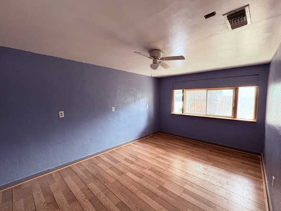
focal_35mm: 15
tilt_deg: -4.9
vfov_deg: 81.8
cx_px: 148
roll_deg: +0.1
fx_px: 122
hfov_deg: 98.1
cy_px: 106
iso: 320
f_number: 2.2
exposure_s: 1/60
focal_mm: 2.22
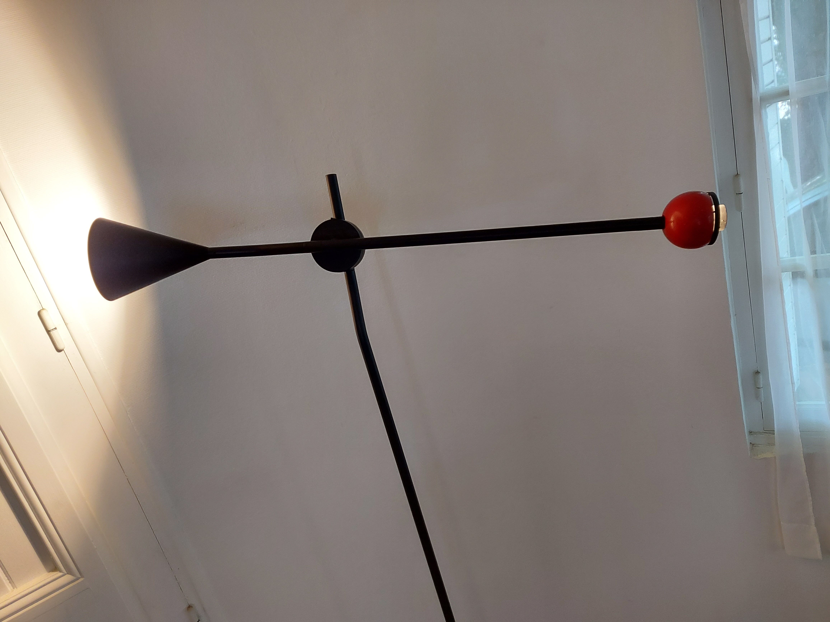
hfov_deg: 71.6
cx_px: 415
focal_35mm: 24
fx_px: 575
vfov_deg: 56.8
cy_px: 311
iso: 400
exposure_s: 1/120
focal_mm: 5.23
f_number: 1.8
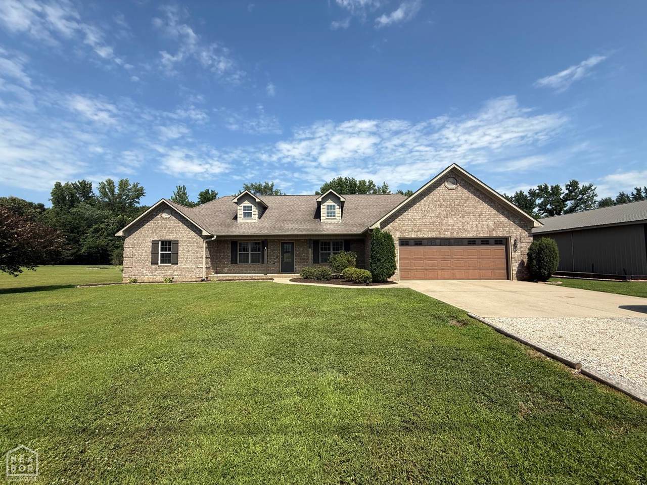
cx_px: 324
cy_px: 242
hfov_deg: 102.1
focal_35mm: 14
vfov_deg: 85.7
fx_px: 262
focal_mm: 2.22
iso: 50
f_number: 2.2
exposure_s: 1/2237
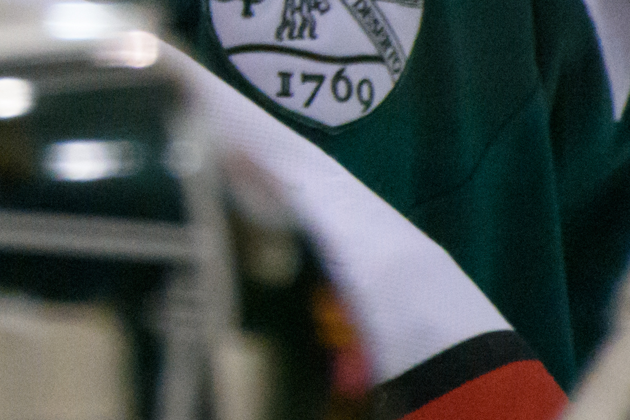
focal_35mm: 1515
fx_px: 26510
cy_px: -74
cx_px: -688
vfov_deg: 0.9
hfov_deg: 1.4
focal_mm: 210
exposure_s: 1/640
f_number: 5.6
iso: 3200
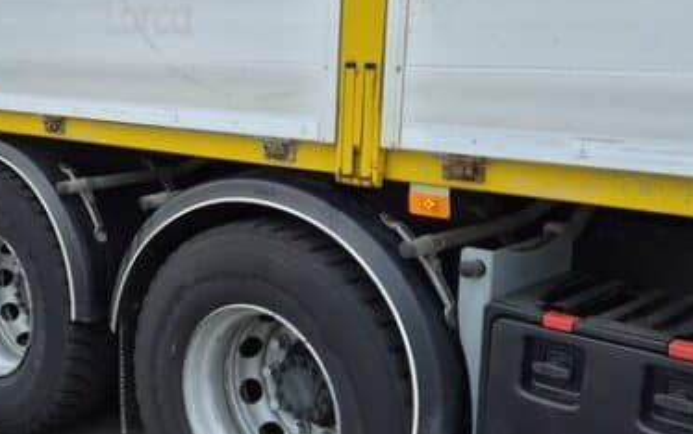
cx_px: 180
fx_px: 945
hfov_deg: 39.3
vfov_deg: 25.8
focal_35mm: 50
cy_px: 256
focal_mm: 5.4
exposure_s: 1/528
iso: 25
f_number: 1.8
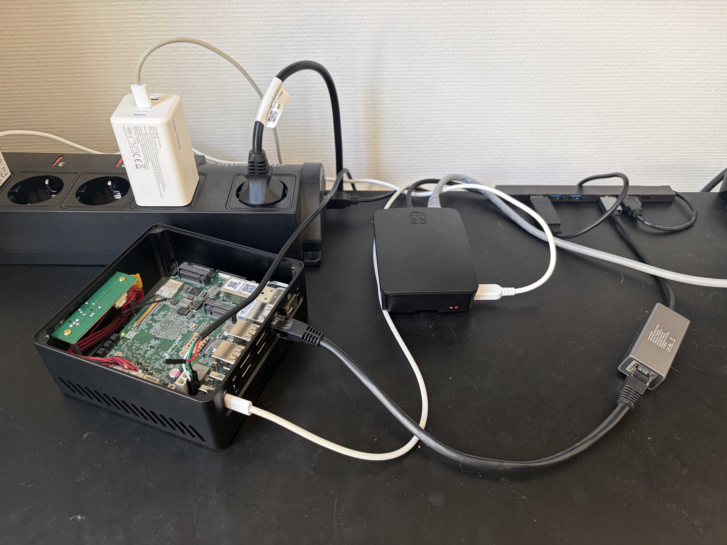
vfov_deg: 53.1
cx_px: 364
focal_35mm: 26
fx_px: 546
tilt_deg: -42.3
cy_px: 272
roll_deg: +0.3
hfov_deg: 67.3
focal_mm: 5.96
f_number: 1.6
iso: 125
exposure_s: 1/96
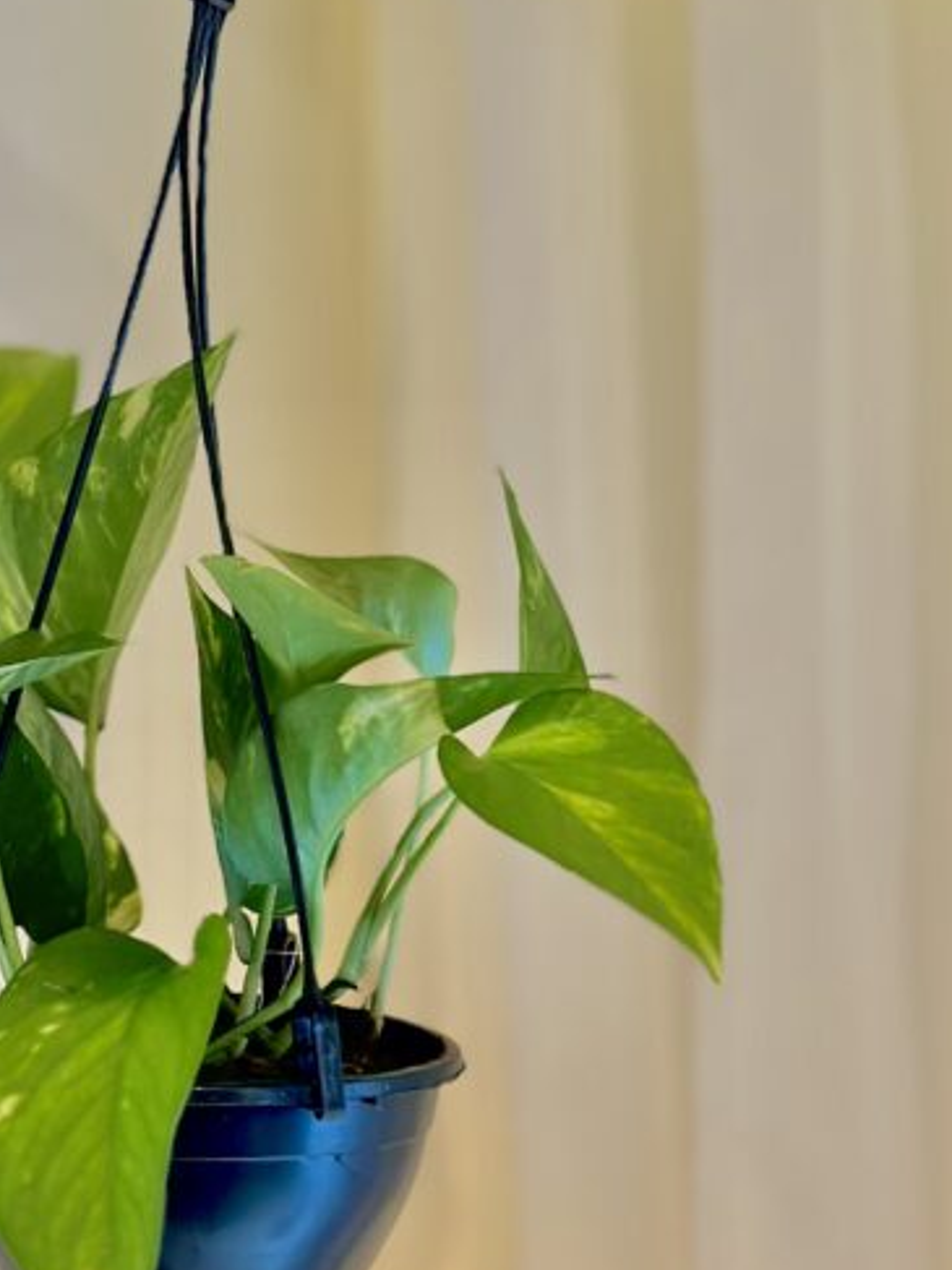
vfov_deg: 19.3
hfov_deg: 14.5
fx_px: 3705
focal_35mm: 101
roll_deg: +0.0
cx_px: 81
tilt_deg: -0.9
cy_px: 339
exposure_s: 1/120
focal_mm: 6.86
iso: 200
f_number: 1.78
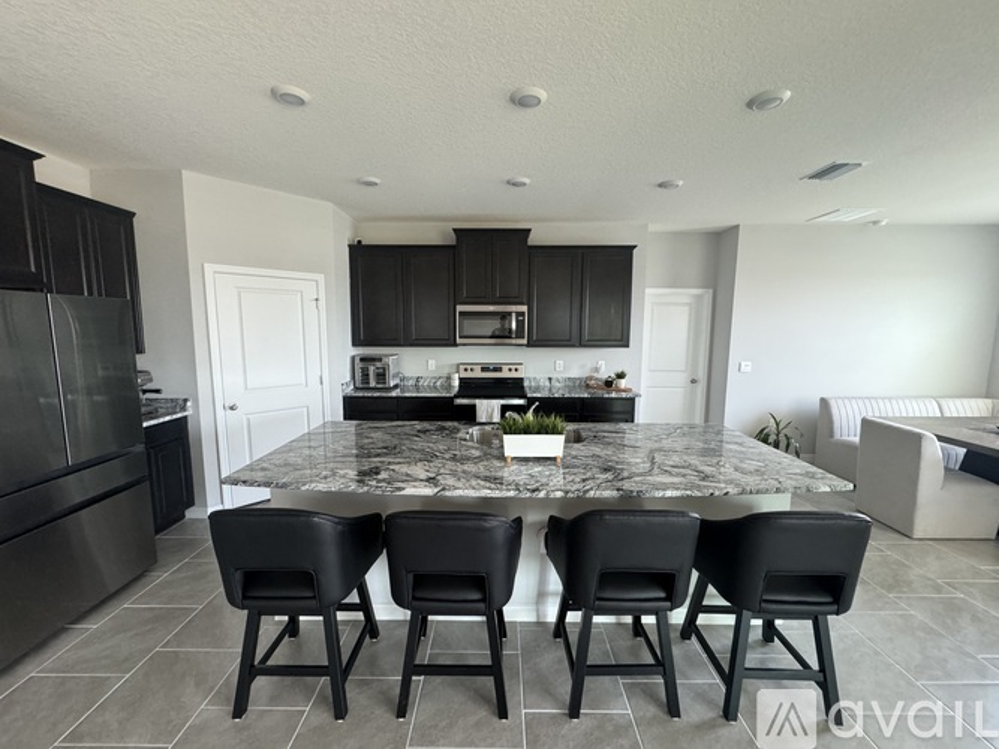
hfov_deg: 102.1
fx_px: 404
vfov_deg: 85.7
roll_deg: -1.0
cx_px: 500
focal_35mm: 14
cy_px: 374
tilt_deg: -7.0
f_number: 2.2
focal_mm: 2.22
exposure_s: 1/60
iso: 320
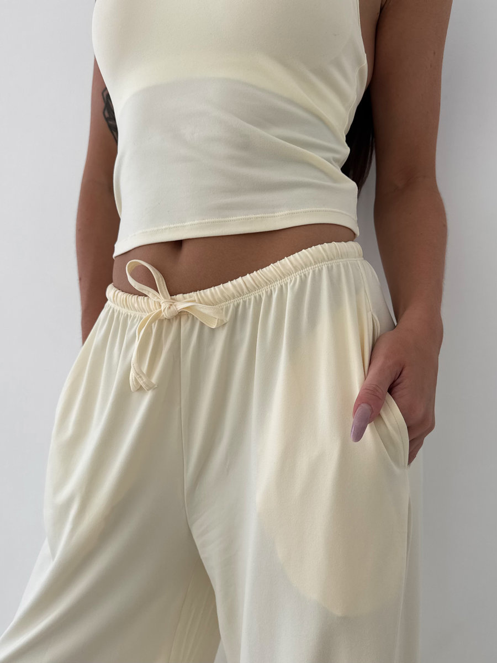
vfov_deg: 71.6
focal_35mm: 24
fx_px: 459
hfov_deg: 56.8
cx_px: 248
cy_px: 332
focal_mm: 6.76
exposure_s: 1/236
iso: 64
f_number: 1.78
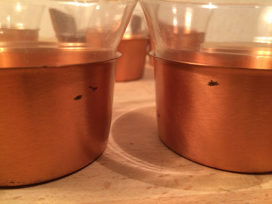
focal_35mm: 29
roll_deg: -1.8
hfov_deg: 61.7
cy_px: 102
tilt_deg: -16.9
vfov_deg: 48.2
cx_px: 136
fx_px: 228
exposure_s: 1/33
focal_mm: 4.15
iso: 80
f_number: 2.2
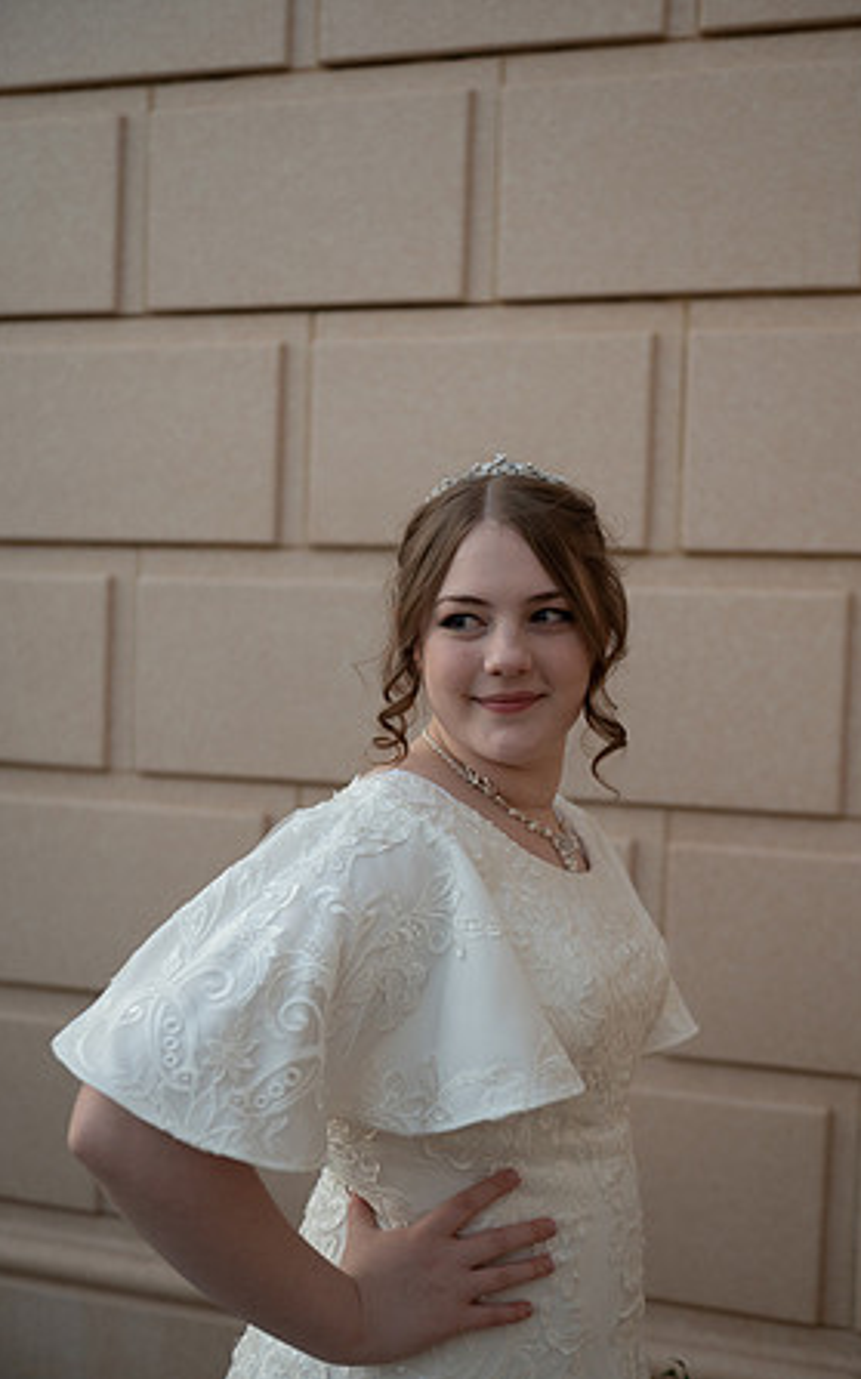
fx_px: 1541
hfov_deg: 31.2
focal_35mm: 41
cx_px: 449
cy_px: 688
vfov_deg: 48.2
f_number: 2.8
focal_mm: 40
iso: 1000
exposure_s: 1/400
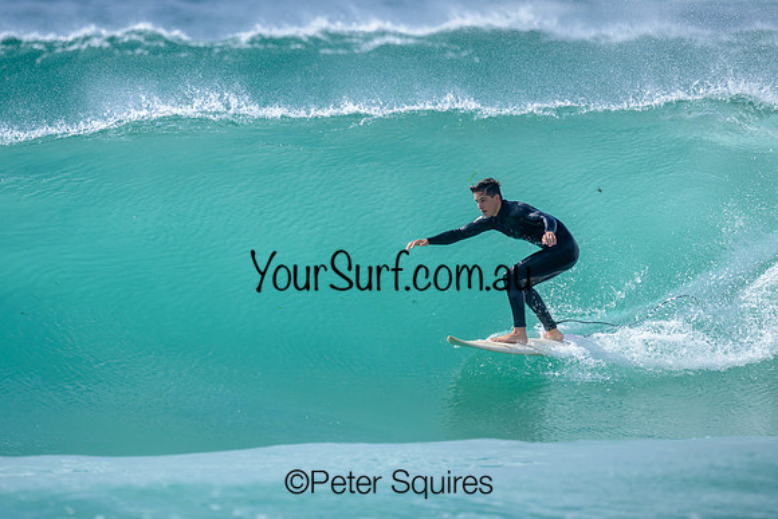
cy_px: 243
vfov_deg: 1.4
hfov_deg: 2.1
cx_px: 308
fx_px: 20914
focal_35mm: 968
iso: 360
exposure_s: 1/2000
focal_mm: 800
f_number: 6.3
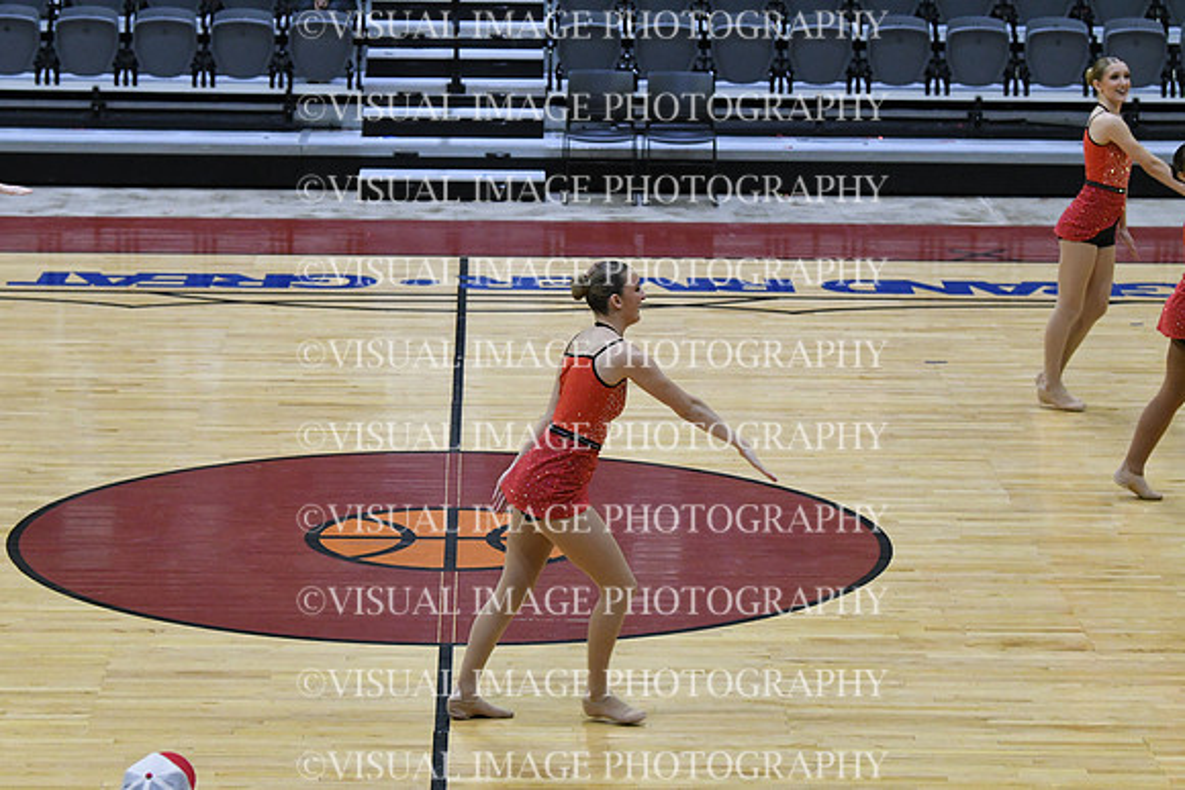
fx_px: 4247
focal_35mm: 129
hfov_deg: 15.9
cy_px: 395
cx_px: 592
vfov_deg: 10.6
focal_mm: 86
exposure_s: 1/500
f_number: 4
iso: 5000
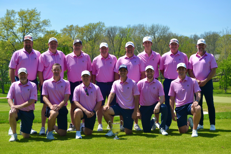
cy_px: 77
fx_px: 462
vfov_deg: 18.9
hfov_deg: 28.1
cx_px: 116
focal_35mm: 72
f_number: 5.3
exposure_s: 1/1000
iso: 400
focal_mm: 48
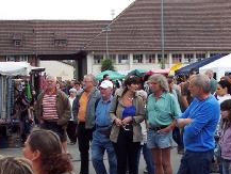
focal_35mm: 90
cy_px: 97
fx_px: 601
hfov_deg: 21.5
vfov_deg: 16.4
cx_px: 180
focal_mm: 8
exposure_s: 1/350
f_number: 3.4
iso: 100
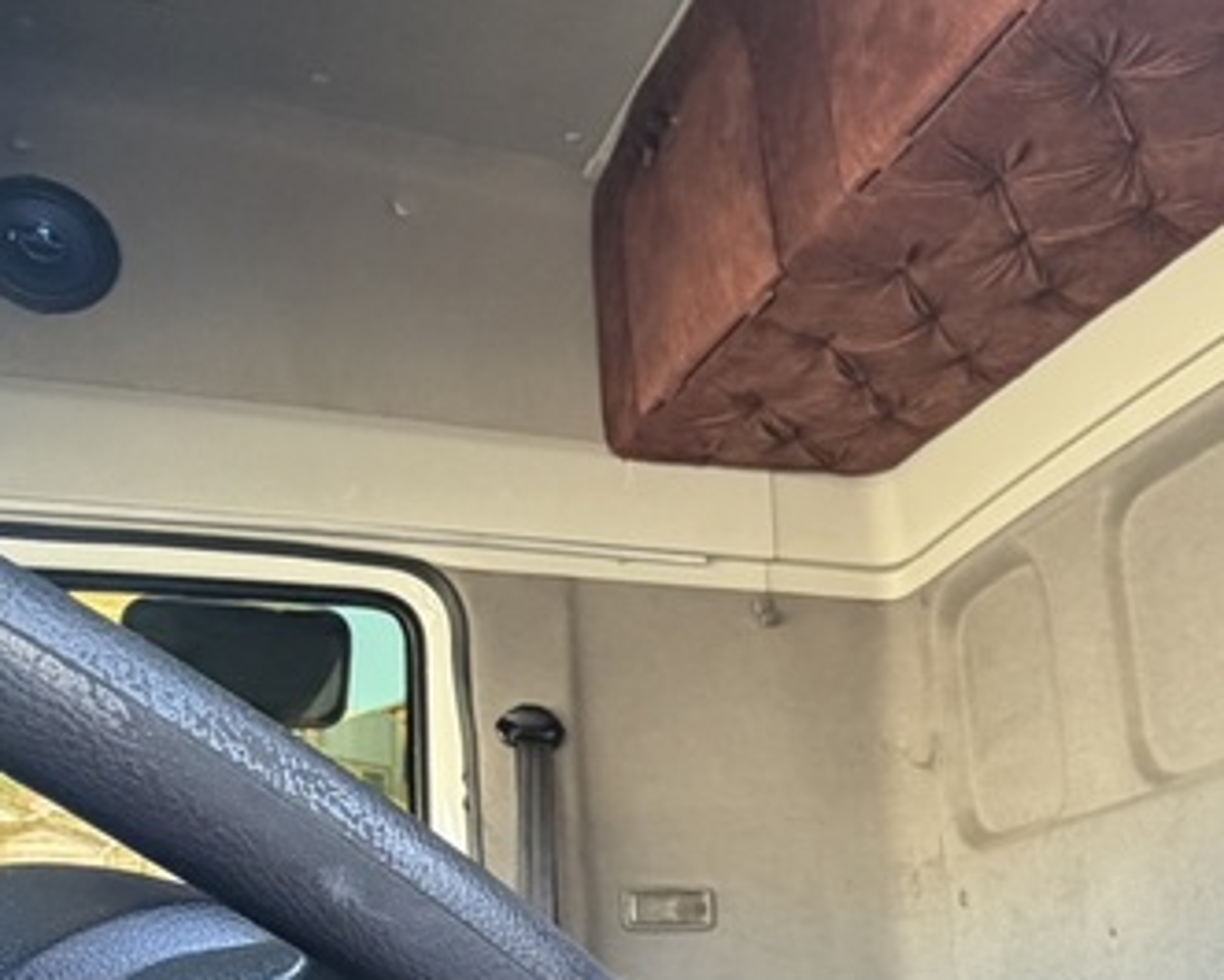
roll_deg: +3.7
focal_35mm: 47
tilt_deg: +8.1
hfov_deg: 37.6
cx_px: 1037
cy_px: 921
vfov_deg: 30.4
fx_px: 1703
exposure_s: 1/121
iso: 250
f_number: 2.2
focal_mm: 2.22
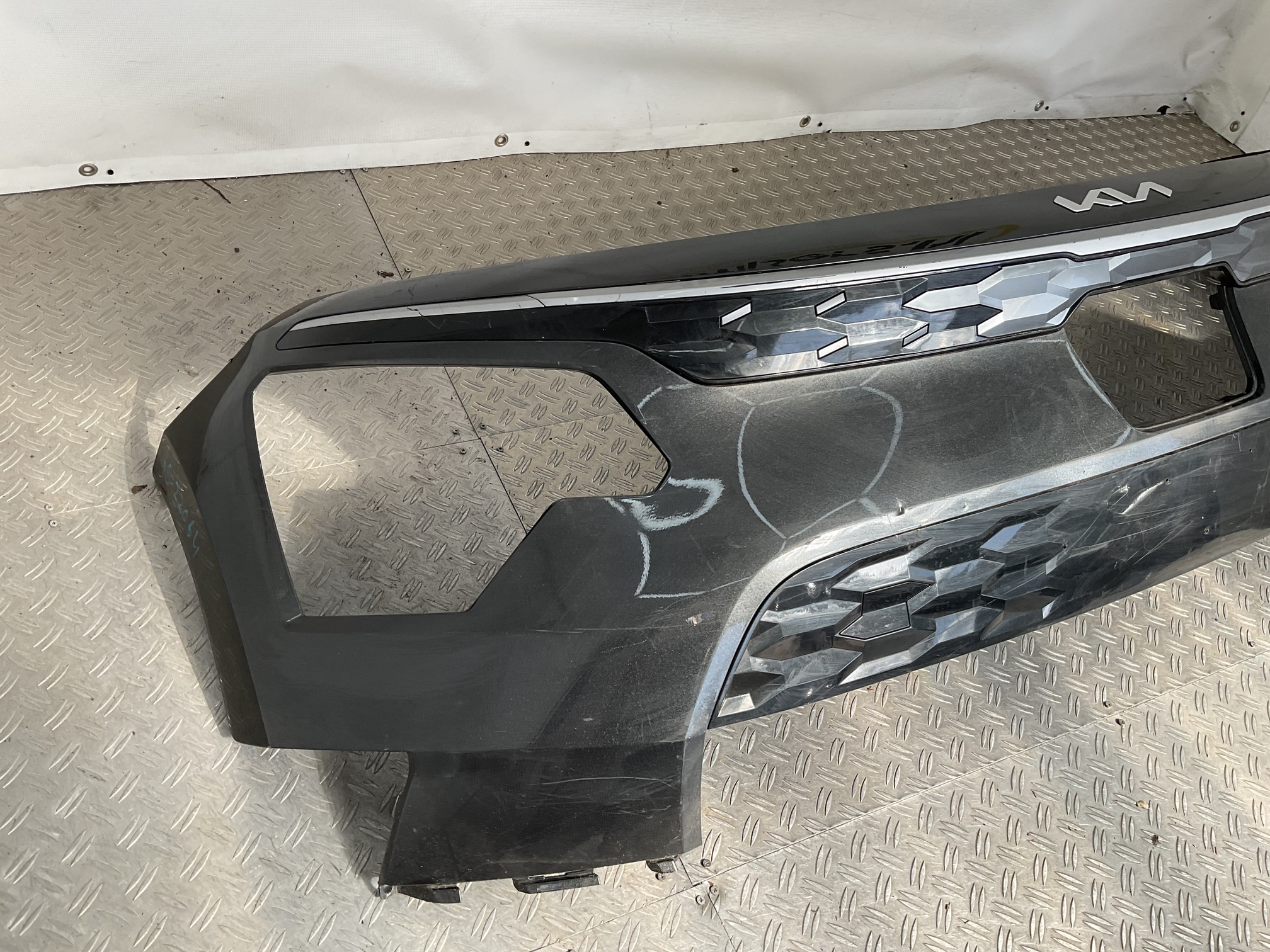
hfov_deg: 61.7
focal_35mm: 29
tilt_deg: -46.8
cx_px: 635
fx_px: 1064
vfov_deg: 48.2
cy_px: 476
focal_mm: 3
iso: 16
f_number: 1.8
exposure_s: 1/340
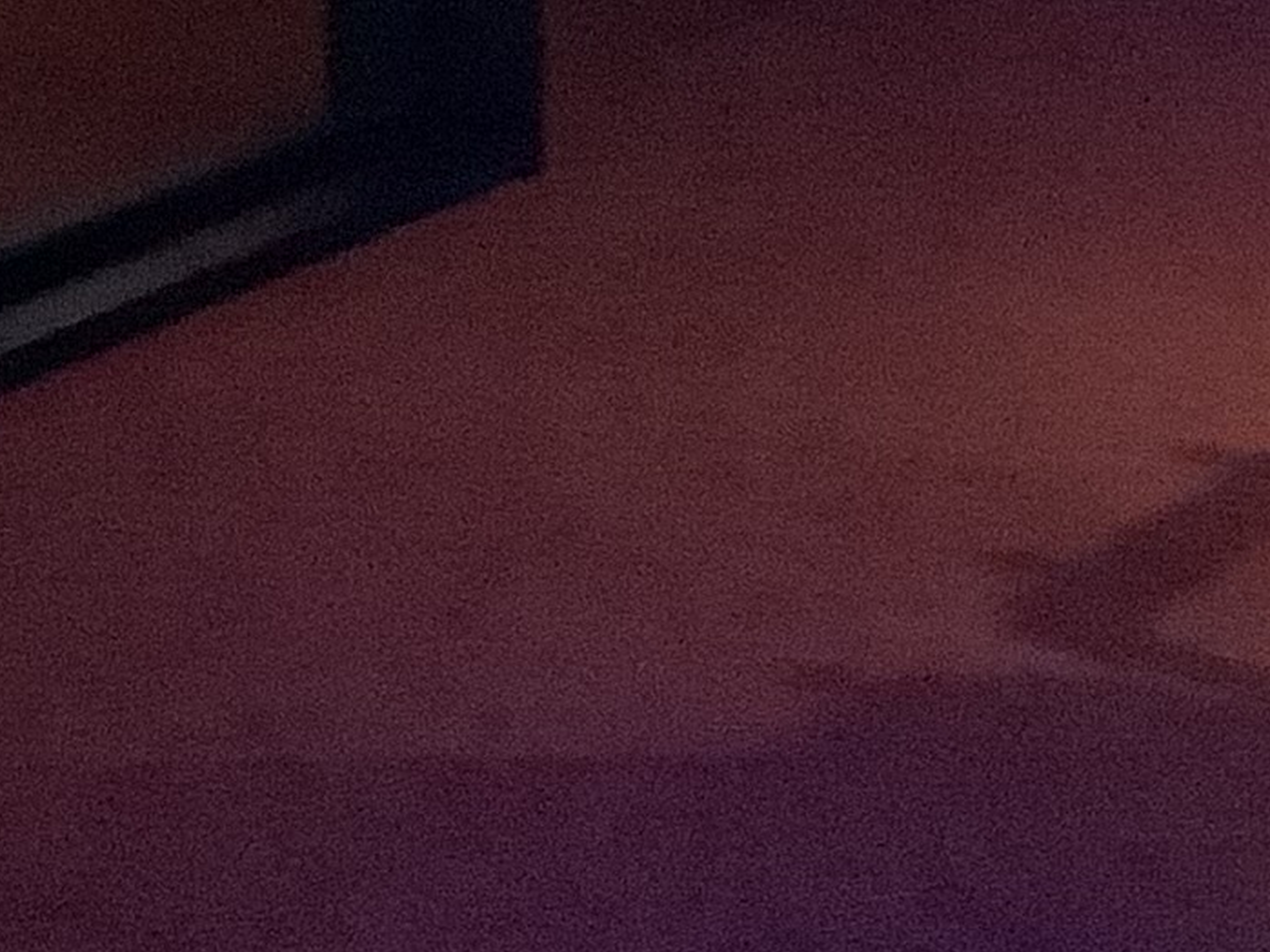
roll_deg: +1.0
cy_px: -921
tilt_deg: -5.5
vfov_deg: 9.6
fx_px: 5318
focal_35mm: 145
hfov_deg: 13.0
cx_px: -520
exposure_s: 1/15
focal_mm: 3.3
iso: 800
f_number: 2.4
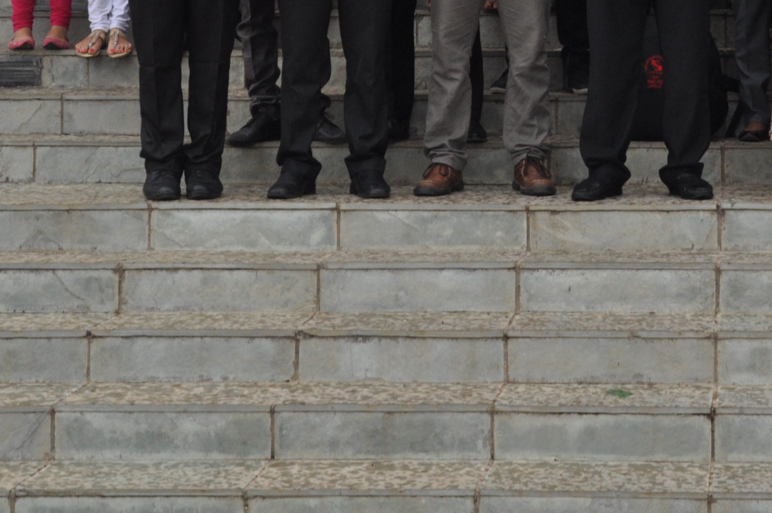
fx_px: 2163
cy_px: -100
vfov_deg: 13.2
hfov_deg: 19.9
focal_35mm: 101
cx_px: 669
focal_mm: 28
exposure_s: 1/200
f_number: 11
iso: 640
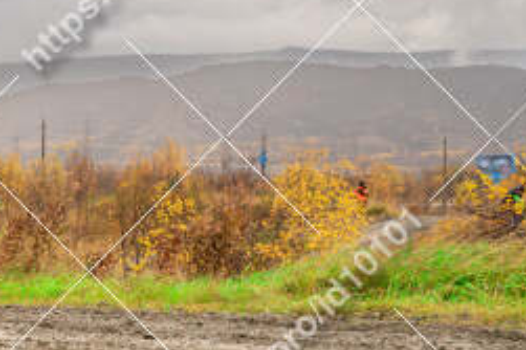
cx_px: -283
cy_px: 157
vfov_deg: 15.6
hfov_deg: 19.8
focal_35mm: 88
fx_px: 1279
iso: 1600
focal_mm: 27.5
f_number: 4.5
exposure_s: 1/2000
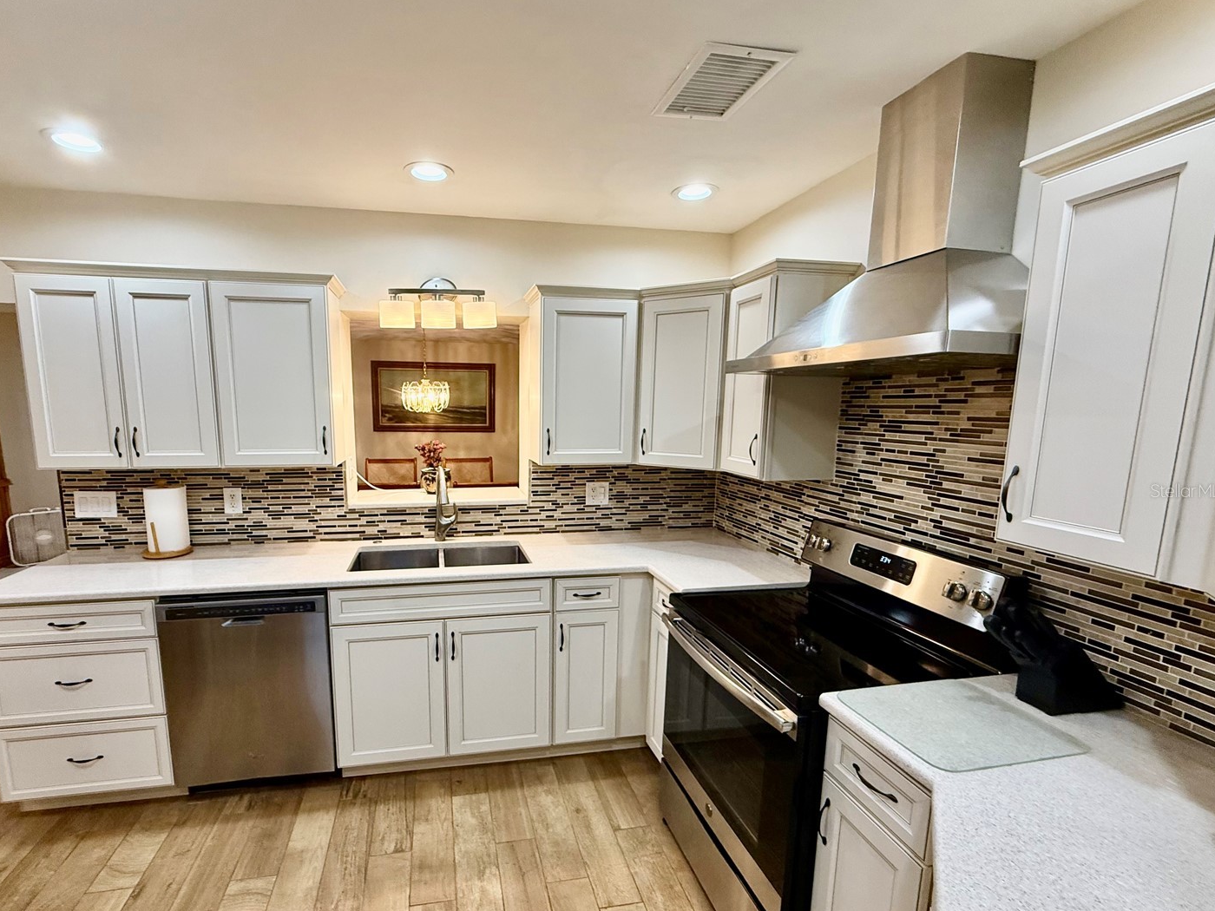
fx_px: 562
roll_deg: -1.3
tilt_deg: -8.2
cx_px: 538
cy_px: 490
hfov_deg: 94.1
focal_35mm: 16
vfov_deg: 78.0
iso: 250
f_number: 2.2
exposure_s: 1/120
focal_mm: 2.22
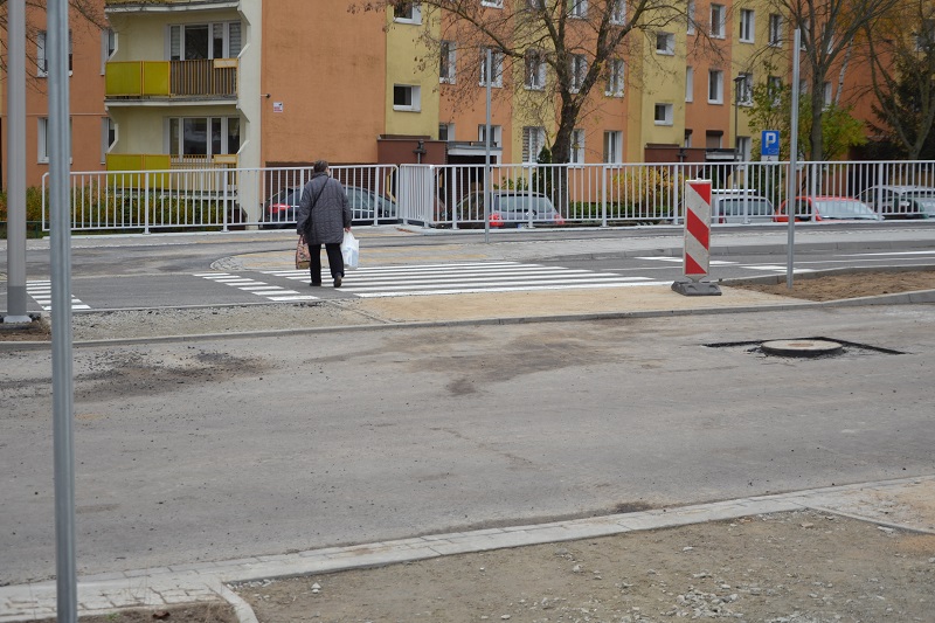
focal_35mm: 63
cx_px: 468
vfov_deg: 21.6
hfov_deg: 31.9
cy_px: 312
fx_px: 1636
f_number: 5.6
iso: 140
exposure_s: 1/125
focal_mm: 42
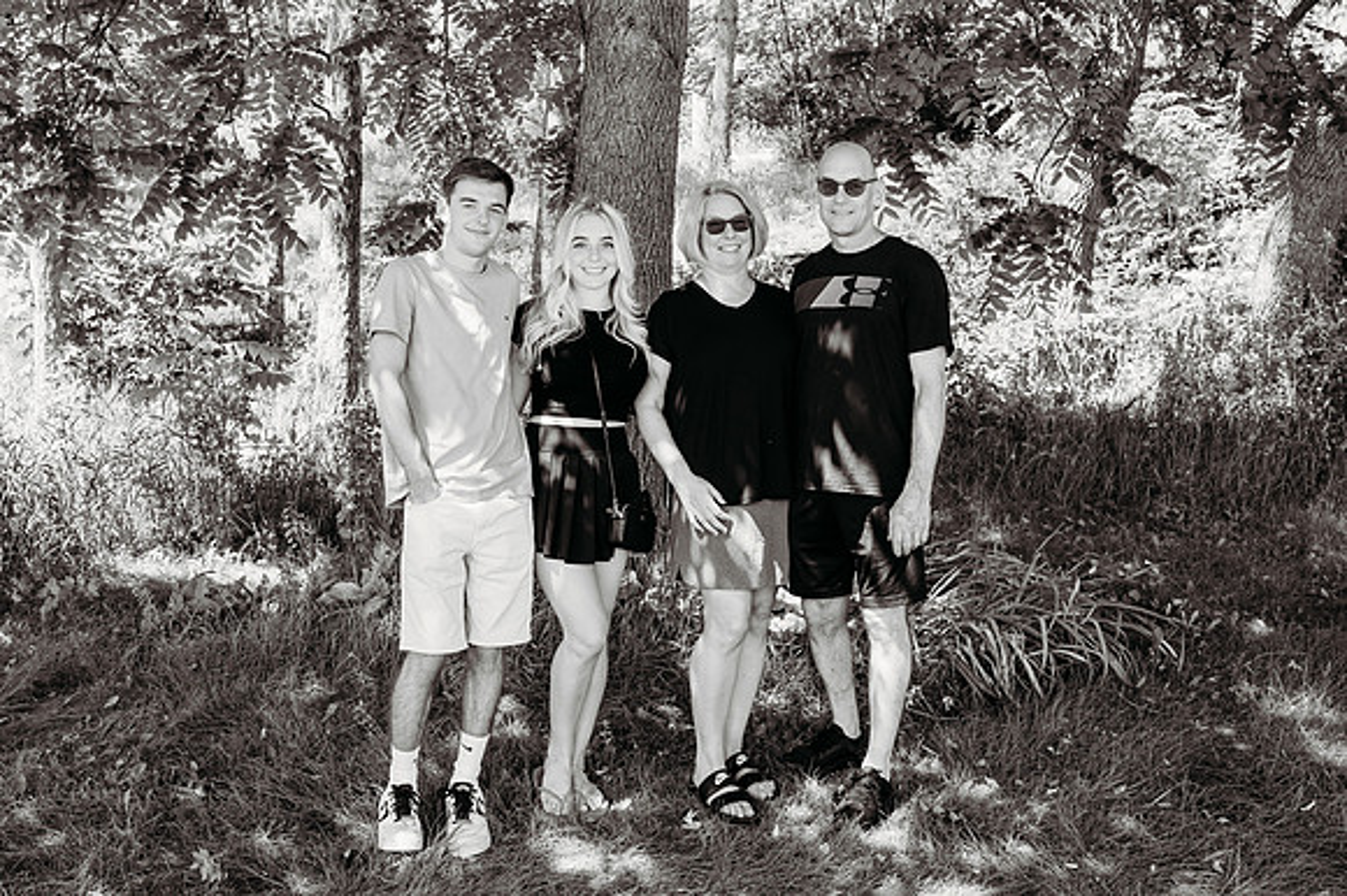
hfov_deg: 43.5
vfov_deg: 29.7
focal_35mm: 45
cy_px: 353
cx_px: 635
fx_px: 1687
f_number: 4.5
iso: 200
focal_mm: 29.5
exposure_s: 1/200
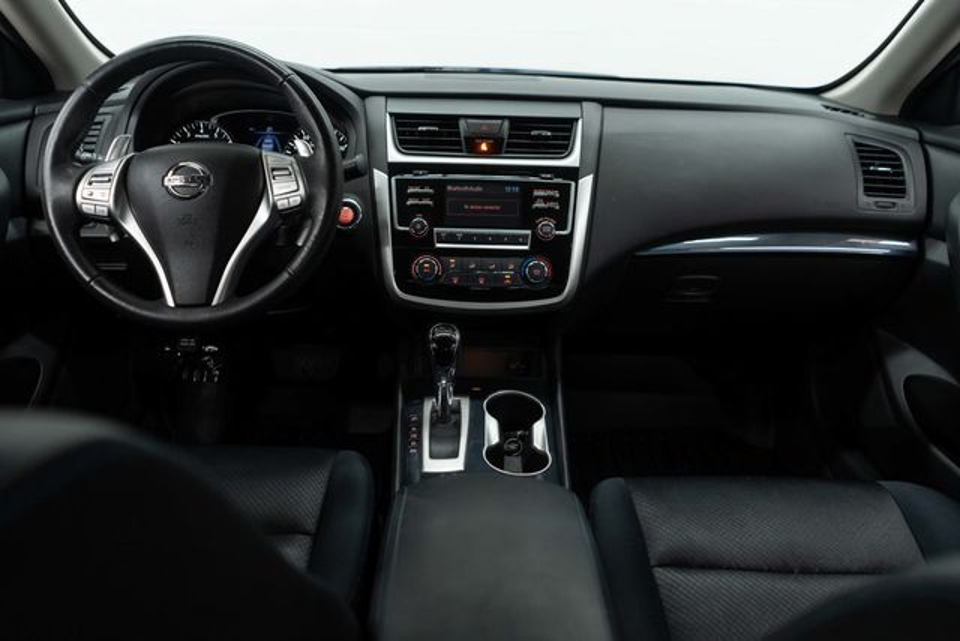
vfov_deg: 46.4
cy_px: 320
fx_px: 747
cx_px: 480
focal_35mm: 28
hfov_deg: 65.5
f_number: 3.2
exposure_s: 1/60
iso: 800
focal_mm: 28
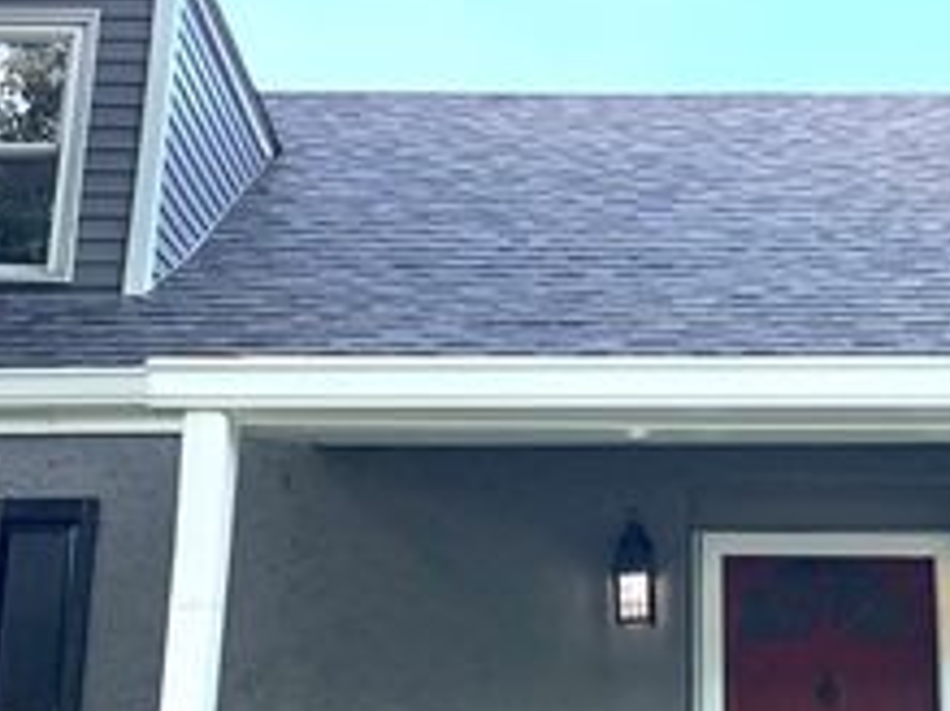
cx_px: 672
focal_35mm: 76
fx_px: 2085
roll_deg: +0.4
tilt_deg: +19.0
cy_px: 316
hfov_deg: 25.5
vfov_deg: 19.4
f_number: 1.6
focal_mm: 5.96
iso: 64
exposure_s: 1/1550
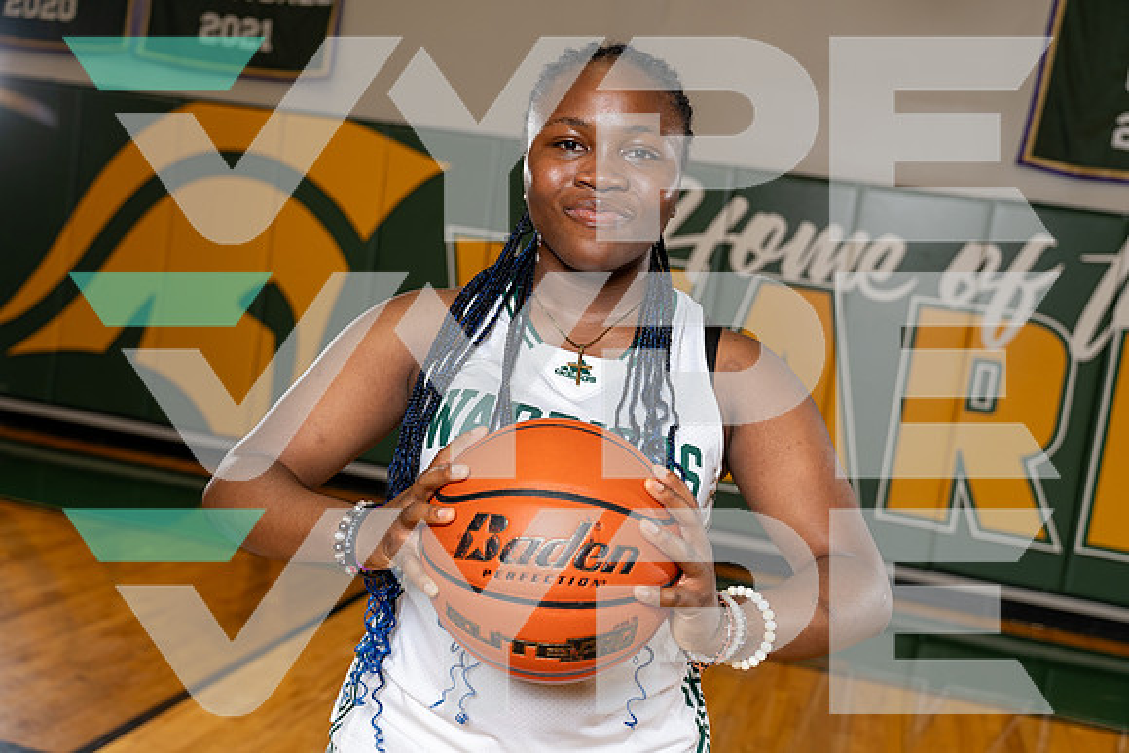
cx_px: 564
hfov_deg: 47.4
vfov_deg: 32.6
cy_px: 376
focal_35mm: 41
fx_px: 1286
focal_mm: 41
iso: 250
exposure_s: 1/250
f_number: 4
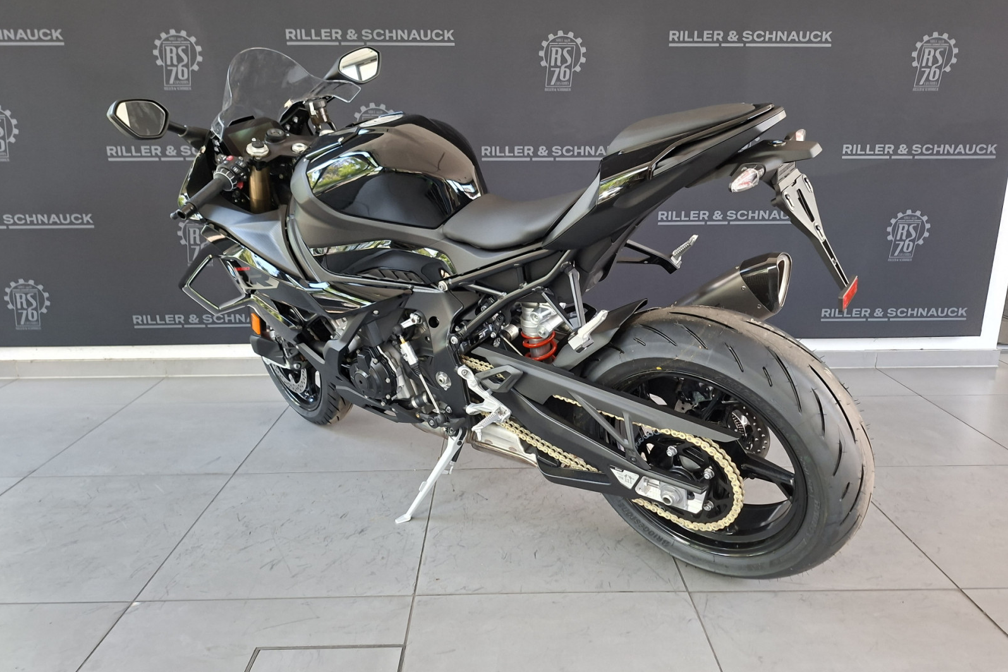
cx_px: 504
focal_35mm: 24
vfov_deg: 53.1
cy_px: 318
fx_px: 672
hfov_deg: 73.7
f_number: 1.8
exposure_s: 1/100
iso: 320
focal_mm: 5.54
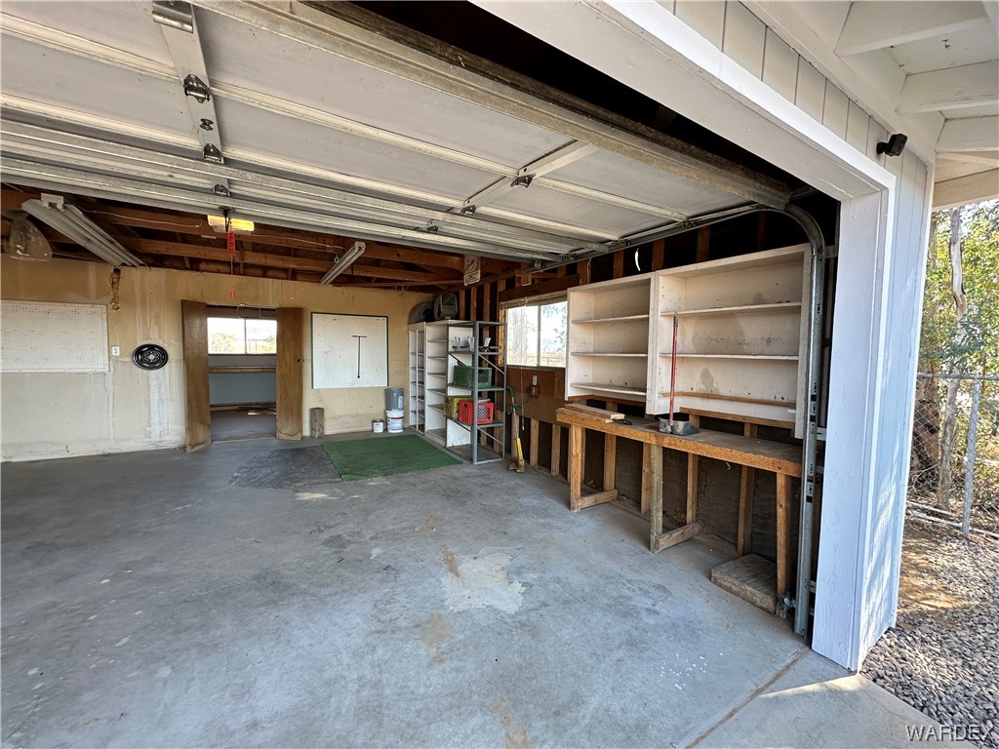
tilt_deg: -4.2
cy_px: 374
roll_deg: -1.3
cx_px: 500
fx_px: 404
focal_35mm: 14
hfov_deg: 102.1
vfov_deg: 85.7
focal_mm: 2.22
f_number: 2.2
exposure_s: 1/99
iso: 100
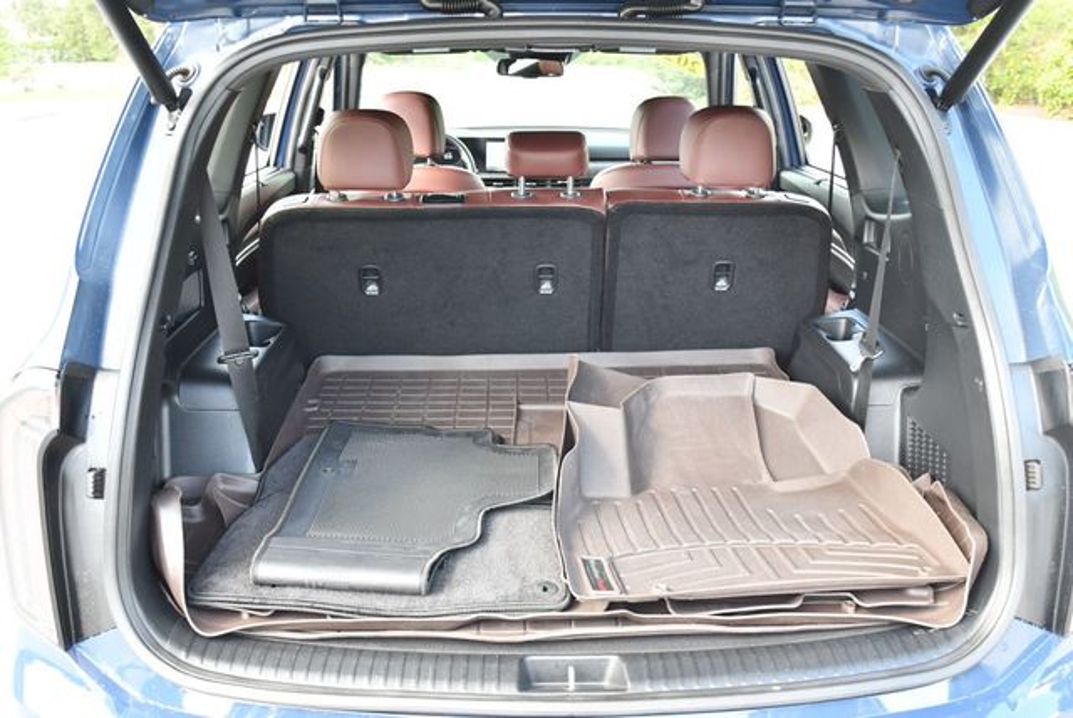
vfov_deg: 36.9
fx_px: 1074
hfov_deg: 53.1
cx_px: 536
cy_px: 359
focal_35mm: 36
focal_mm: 18
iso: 800
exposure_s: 1/160
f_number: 3.5
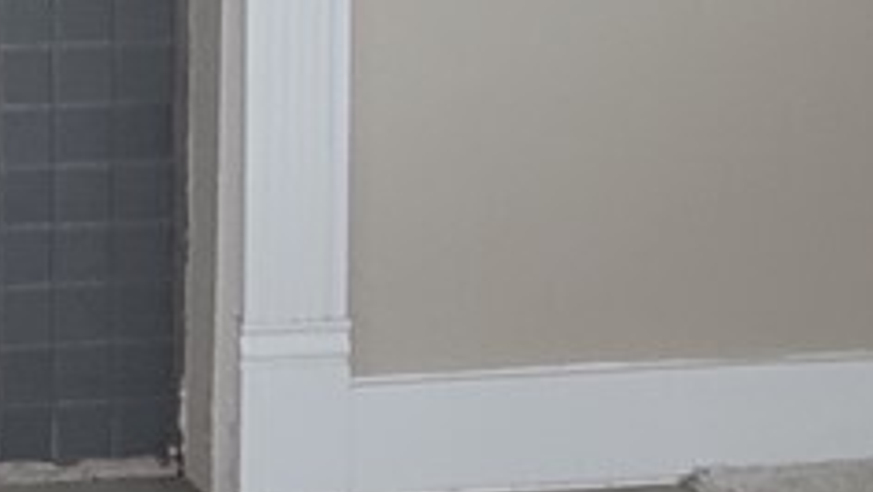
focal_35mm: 185
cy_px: -755
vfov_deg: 6.2
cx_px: -999
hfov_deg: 10.5
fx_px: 4284
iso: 320
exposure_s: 1/40
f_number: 1.8
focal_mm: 7
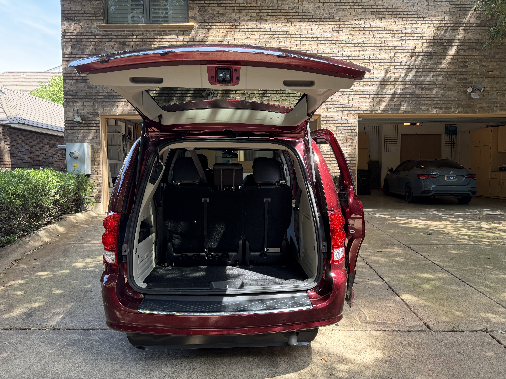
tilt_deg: -2.9
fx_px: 351
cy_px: 190
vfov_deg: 56.8
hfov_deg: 71.6
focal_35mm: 24
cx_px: 253
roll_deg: +0.0
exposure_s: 1/196
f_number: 1.78
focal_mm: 6.76
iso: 125
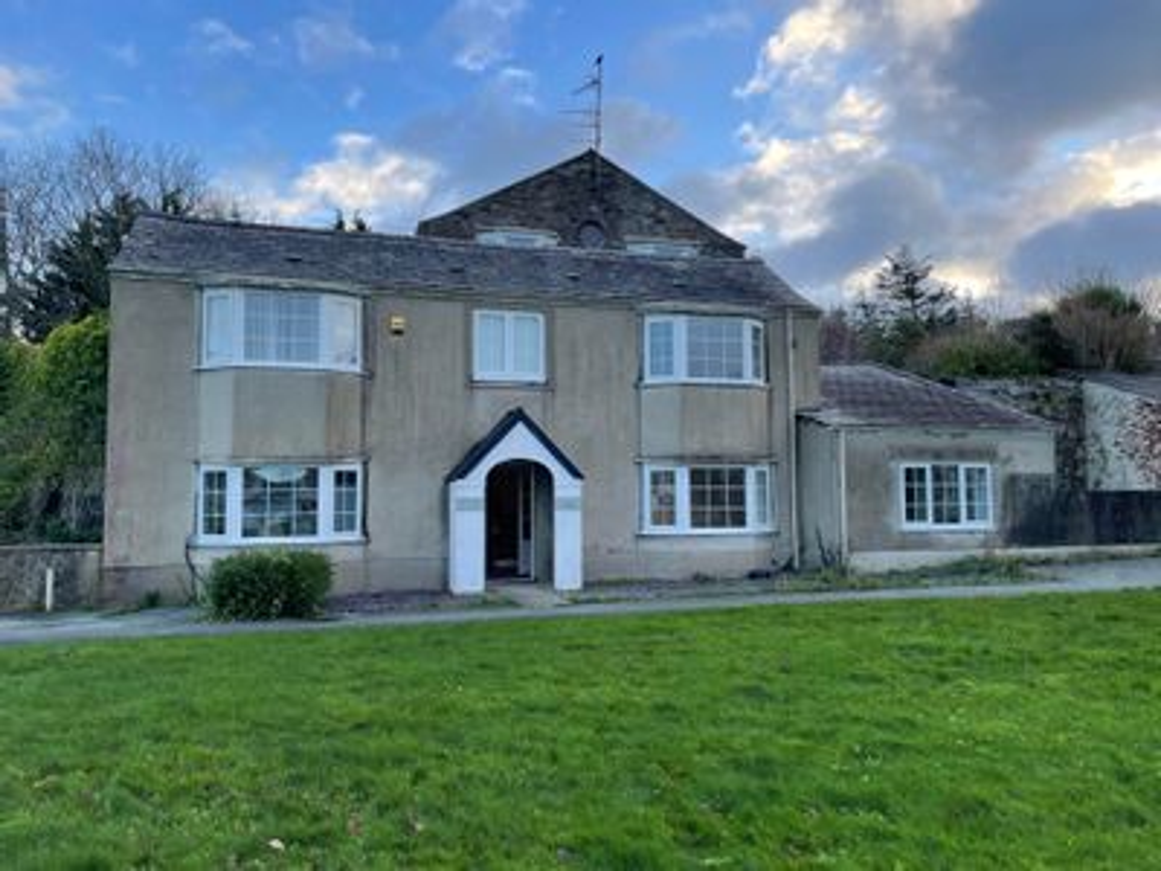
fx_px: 872
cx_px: 580
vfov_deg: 53.1
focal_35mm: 26
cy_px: 436
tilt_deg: +4.6
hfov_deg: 67.3
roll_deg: +1.4
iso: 32
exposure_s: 1/347
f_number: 1.6
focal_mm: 4.2
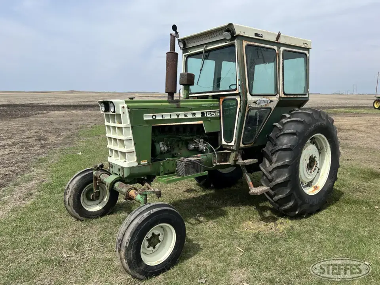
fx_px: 285
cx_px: 190
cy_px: 142
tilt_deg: -9.5
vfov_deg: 53.1
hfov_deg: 67.3
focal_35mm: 26
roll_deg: -0.8
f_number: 1.5
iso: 50
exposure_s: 1/4274
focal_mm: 5.7
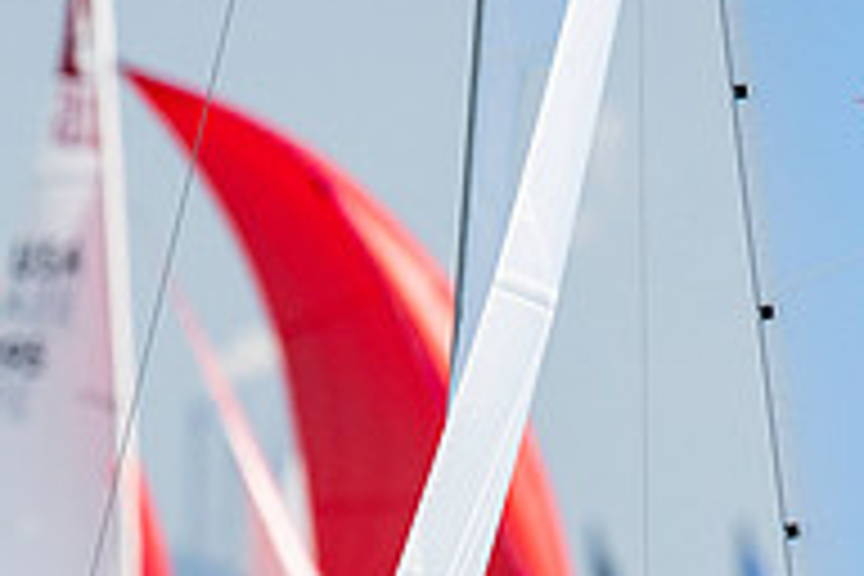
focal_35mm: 1361
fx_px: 32661
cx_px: 454
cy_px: 839
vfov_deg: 1.0
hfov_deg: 1.5
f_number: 5
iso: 400
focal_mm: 300
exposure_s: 1/6400
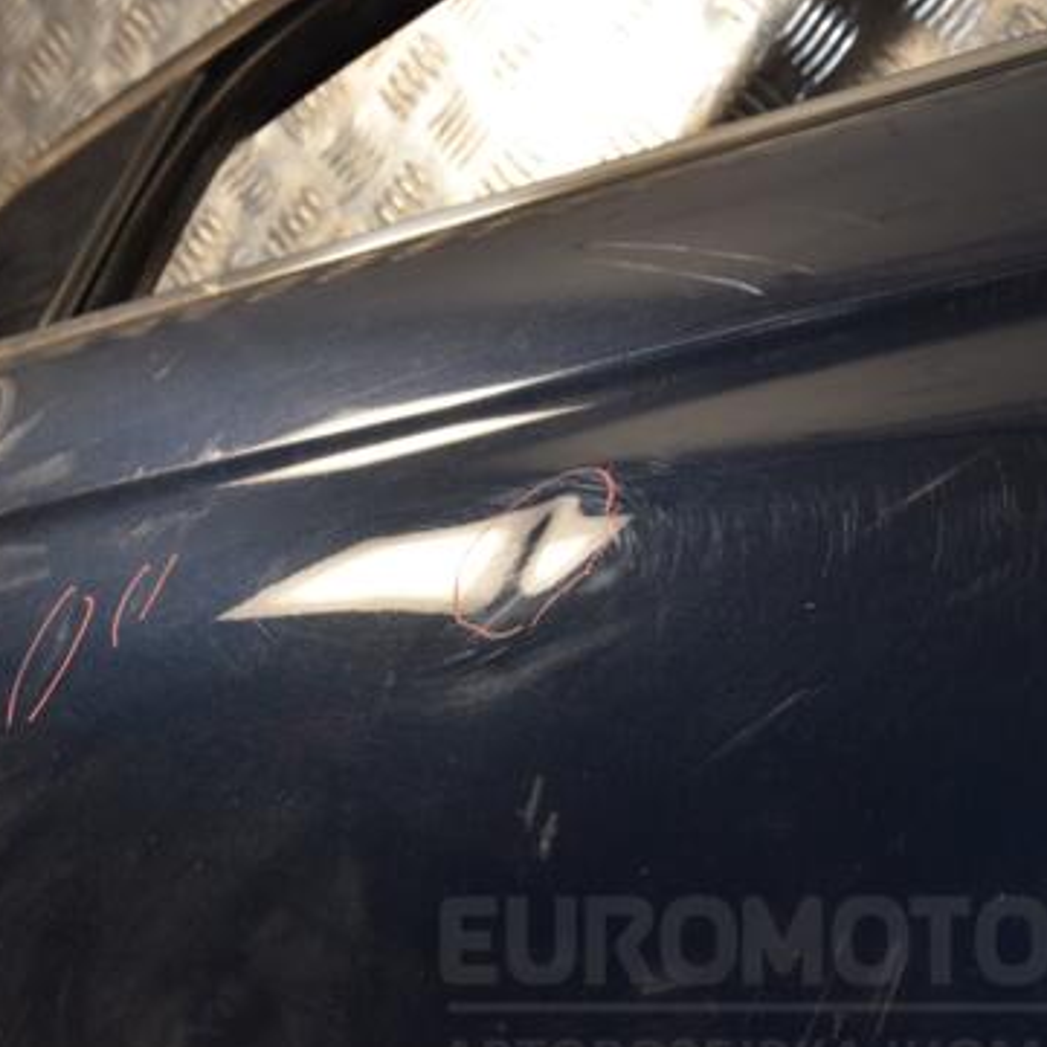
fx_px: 3627
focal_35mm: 106
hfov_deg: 16.4
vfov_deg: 16.4
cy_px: 554
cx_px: 386
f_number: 9
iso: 800
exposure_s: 1/200
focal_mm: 50
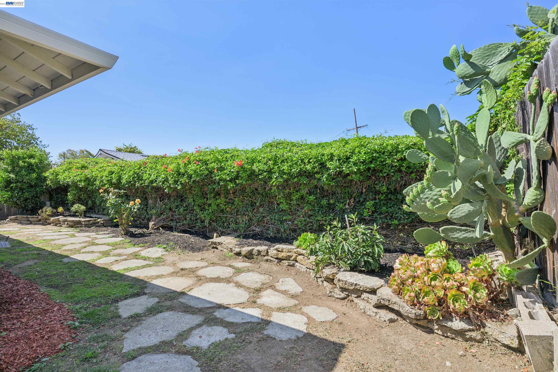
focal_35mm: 17
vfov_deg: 70.4
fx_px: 263
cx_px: 279
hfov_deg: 93.3
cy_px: 186
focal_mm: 17
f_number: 9
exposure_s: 1/500
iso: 400
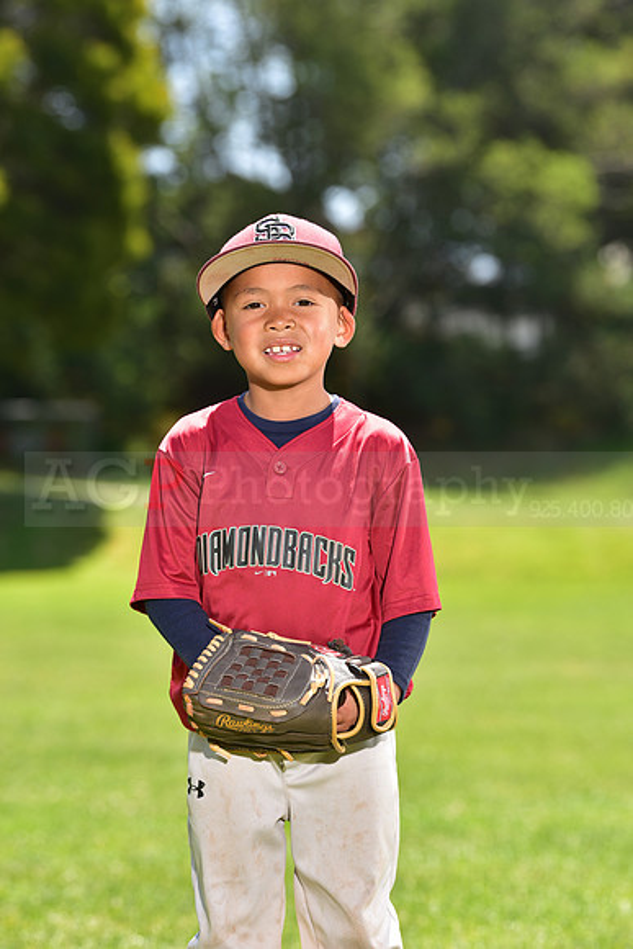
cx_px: 316
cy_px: 474
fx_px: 3690
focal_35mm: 140
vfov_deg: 14.7
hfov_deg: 9.8
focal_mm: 140
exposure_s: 1/200
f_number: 5
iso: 80
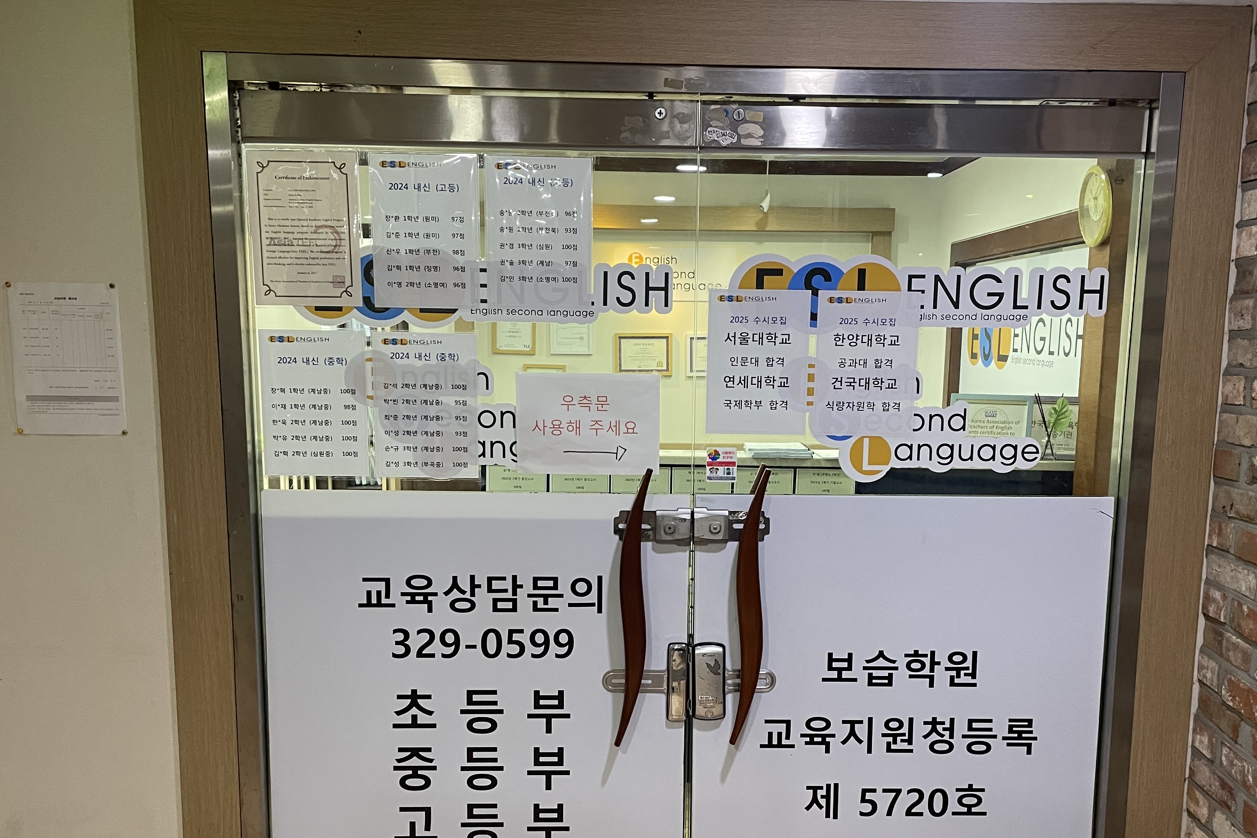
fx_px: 1152
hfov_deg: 57.2
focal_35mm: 33
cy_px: 525
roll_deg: -1.0
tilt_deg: -9.3
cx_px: 671
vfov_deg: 39.7
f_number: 1.6
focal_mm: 4.2
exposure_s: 1/60
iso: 250
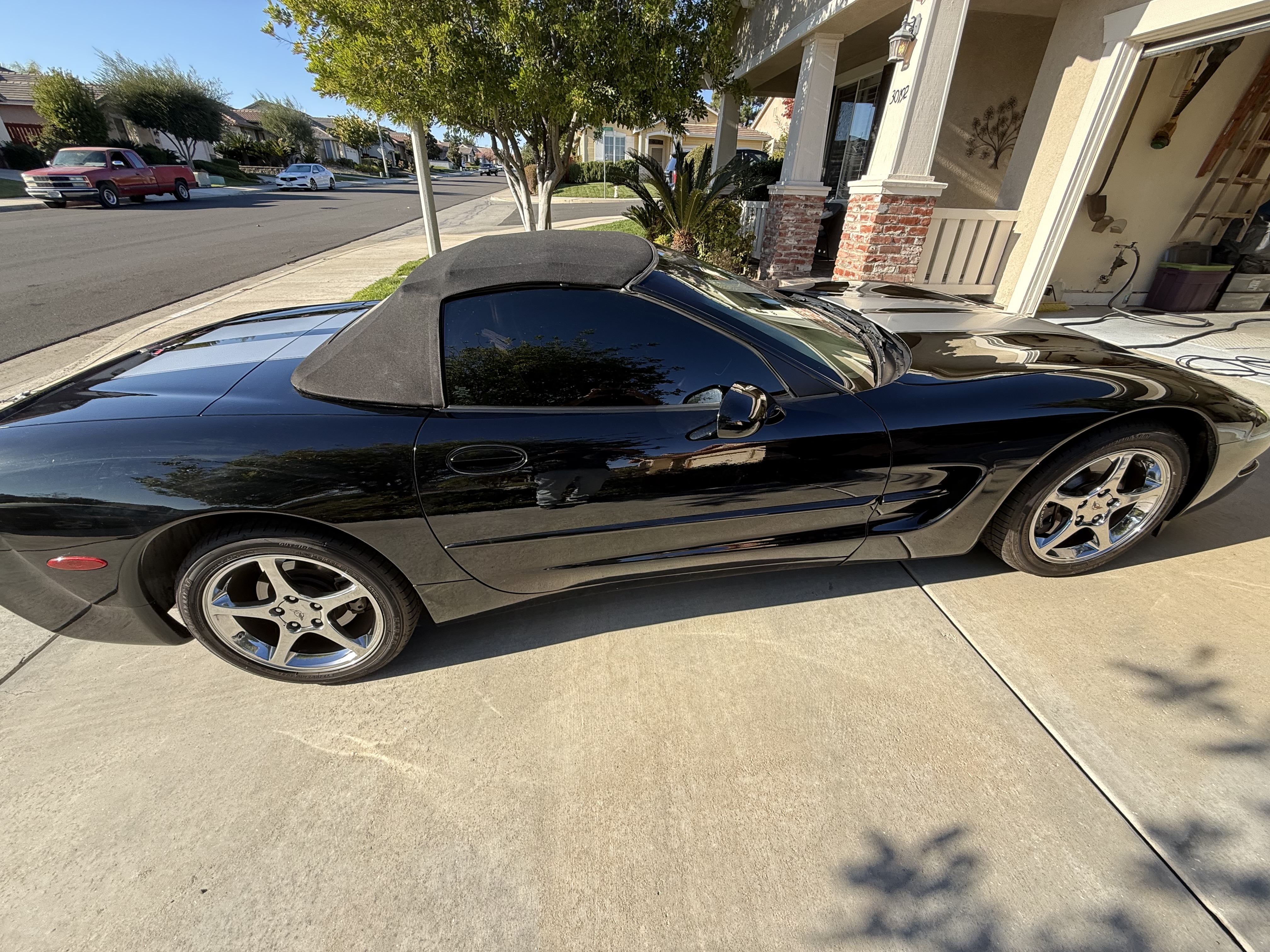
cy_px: 476
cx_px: 635
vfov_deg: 85.7
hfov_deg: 102.1
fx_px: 514
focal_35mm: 14
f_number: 2.2
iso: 64
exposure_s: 1/365
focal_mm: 2.22
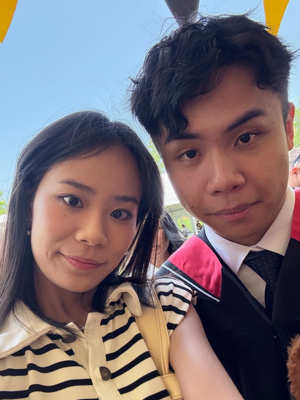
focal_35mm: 30
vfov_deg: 60.0
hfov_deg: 46.8
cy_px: 200
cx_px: 150
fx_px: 347
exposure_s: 1/128
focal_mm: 2.69
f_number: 1.9
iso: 80
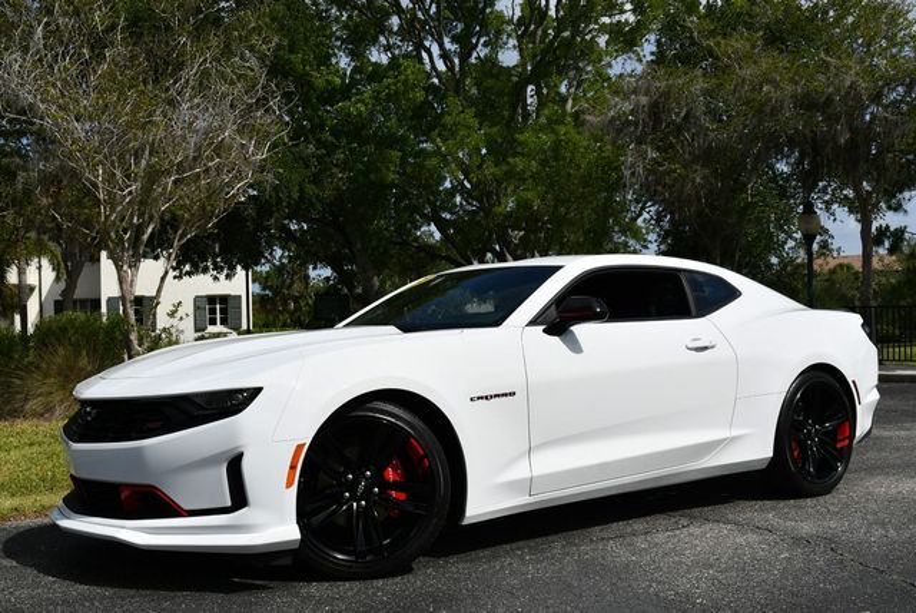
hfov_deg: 44.5
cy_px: 306
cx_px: 458
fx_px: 1121
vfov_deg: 30.6
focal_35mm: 44
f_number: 10
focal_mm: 22
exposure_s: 1/400
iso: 100
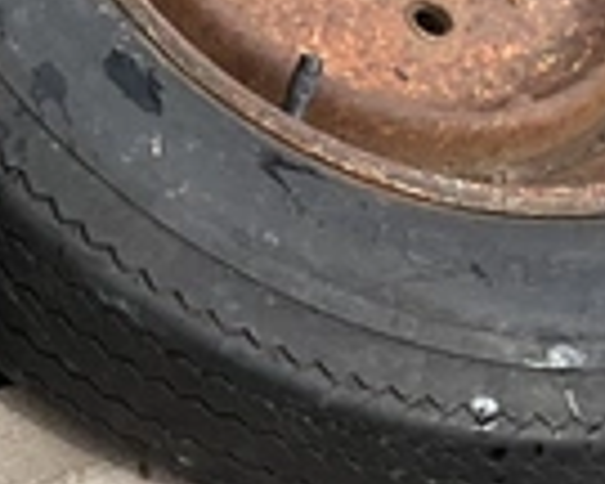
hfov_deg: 11.7
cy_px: 213
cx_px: -359
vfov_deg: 9.8
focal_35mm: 157
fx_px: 2811
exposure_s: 1/728
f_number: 1.8
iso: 25
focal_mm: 3
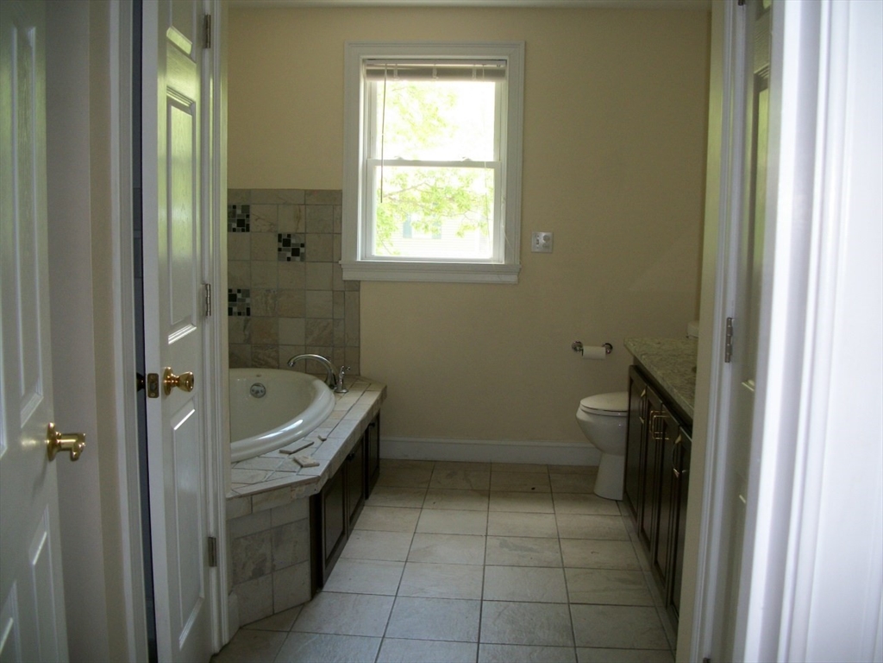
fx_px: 816
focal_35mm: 32
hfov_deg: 56.8
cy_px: 332
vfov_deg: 44.2
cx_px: 442
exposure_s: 1/30
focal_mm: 5.7
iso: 80
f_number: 2.9
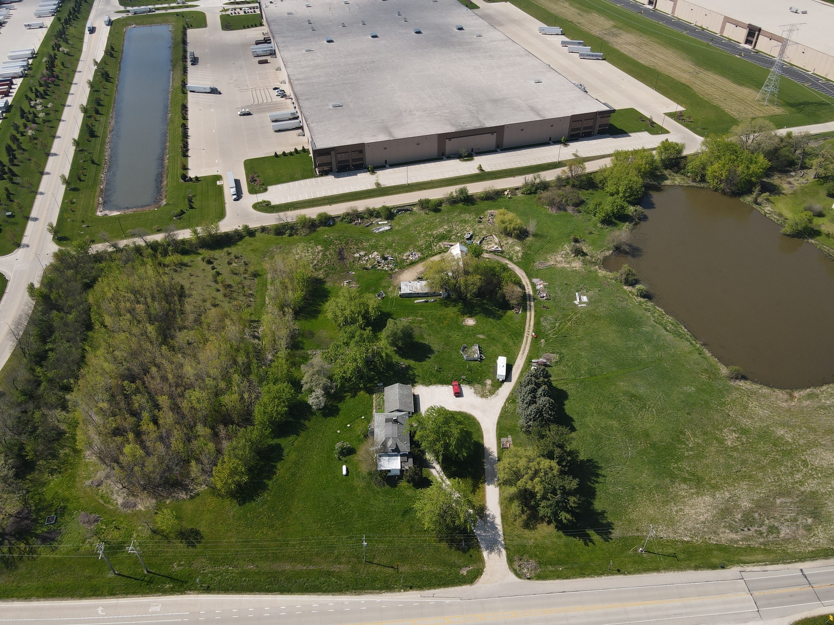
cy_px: 312
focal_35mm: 24
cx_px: 417
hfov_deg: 71.6
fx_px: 578
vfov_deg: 56.8
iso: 110
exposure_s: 1/640
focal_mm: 4.5
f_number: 2.8
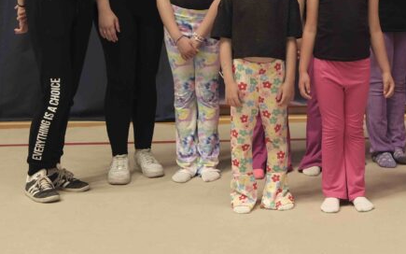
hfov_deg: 21.1
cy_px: -53
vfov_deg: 13.3
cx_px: 372
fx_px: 1062
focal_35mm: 96
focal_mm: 26.6
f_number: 4
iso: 1000
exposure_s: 1/60
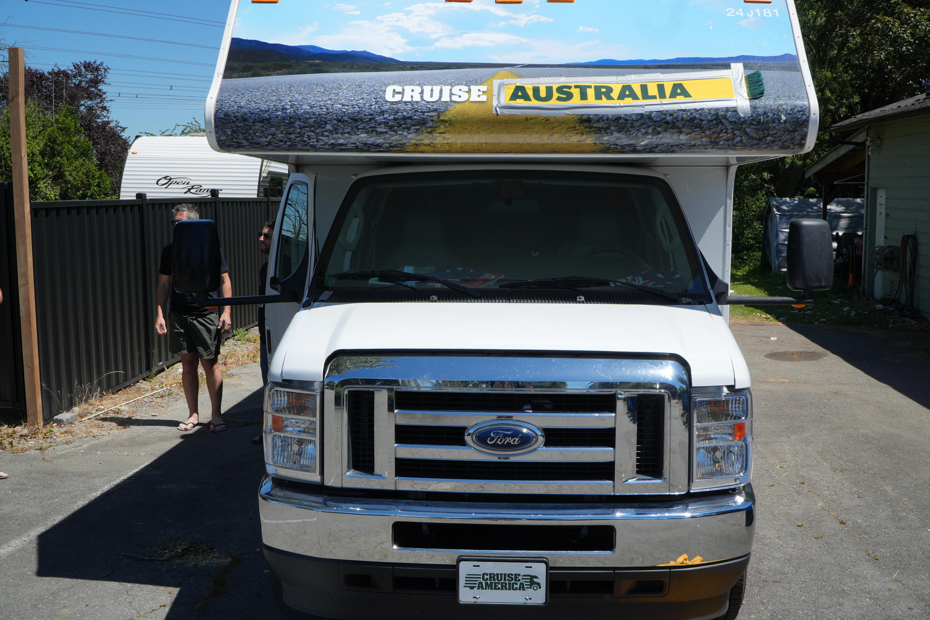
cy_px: 310
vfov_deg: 38.4
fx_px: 891
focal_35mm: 34
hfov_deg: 55.1
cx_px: 465
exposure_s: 1/320
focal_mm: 23
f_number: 8
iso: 100
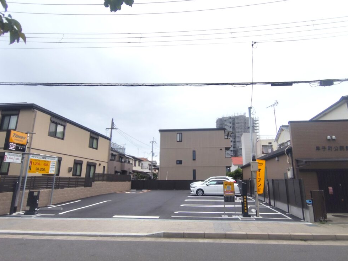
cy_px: 131
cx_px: 186
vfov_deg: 74.7
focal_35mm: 17
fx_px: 171
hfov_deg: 90.9
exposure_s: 1/640
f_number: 2.2
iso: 100
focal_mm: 2.16
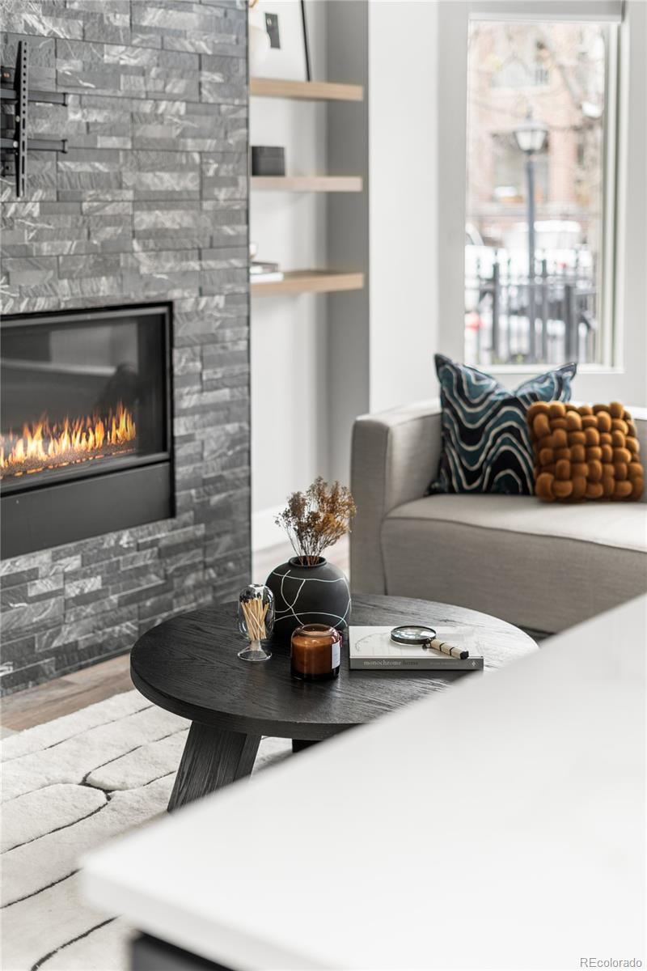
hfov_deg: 27.0
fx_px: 1348
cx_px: 324
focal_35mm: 50
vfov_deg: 39.6
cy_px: 486
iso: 160
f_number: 1.8
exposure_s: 1/8
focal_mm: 50
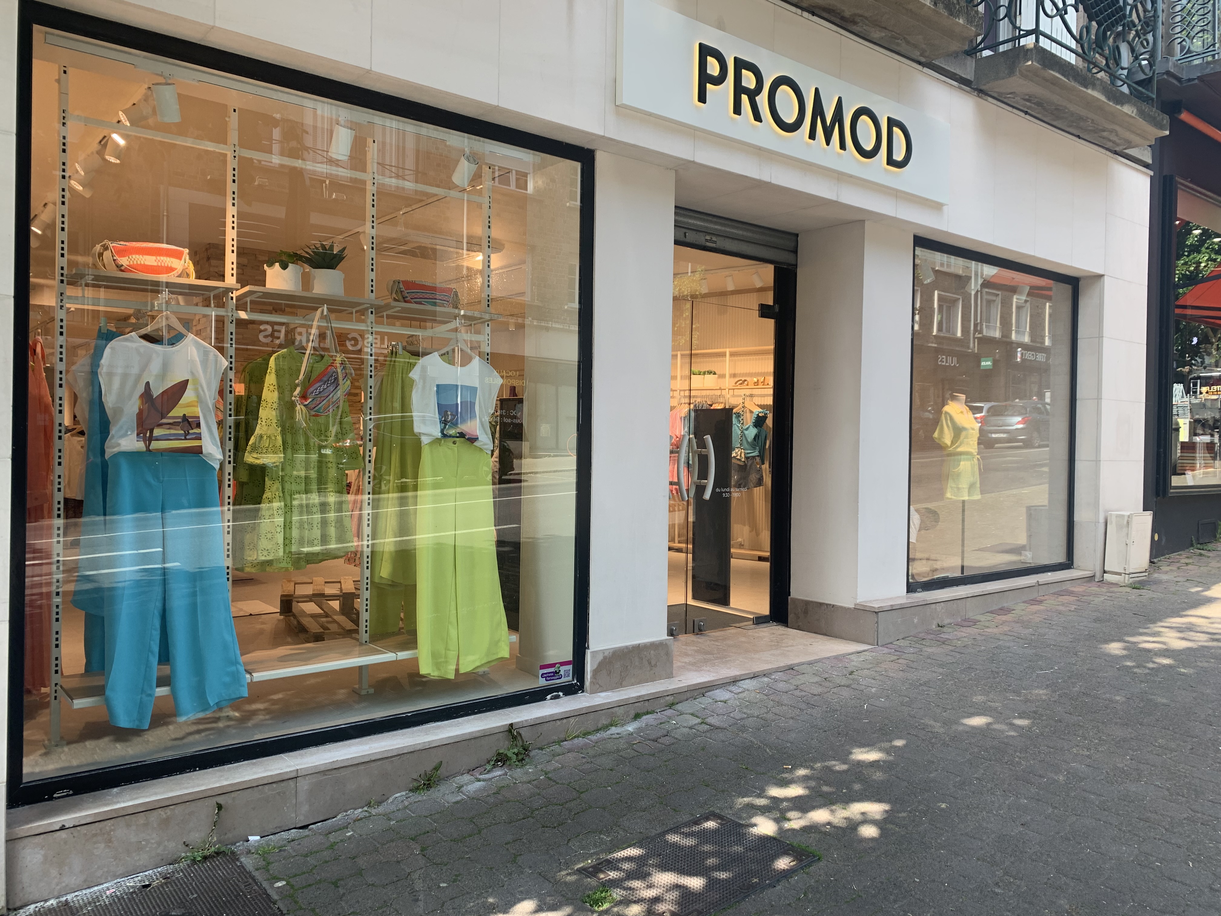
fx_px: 917
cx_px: 610
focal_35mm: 26
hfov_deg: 67.3
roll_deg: -1.4
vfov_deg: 53.1
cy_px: 458
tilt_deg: -1.4
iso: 25
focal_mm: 4.25
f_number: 1.8
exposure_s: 1/233
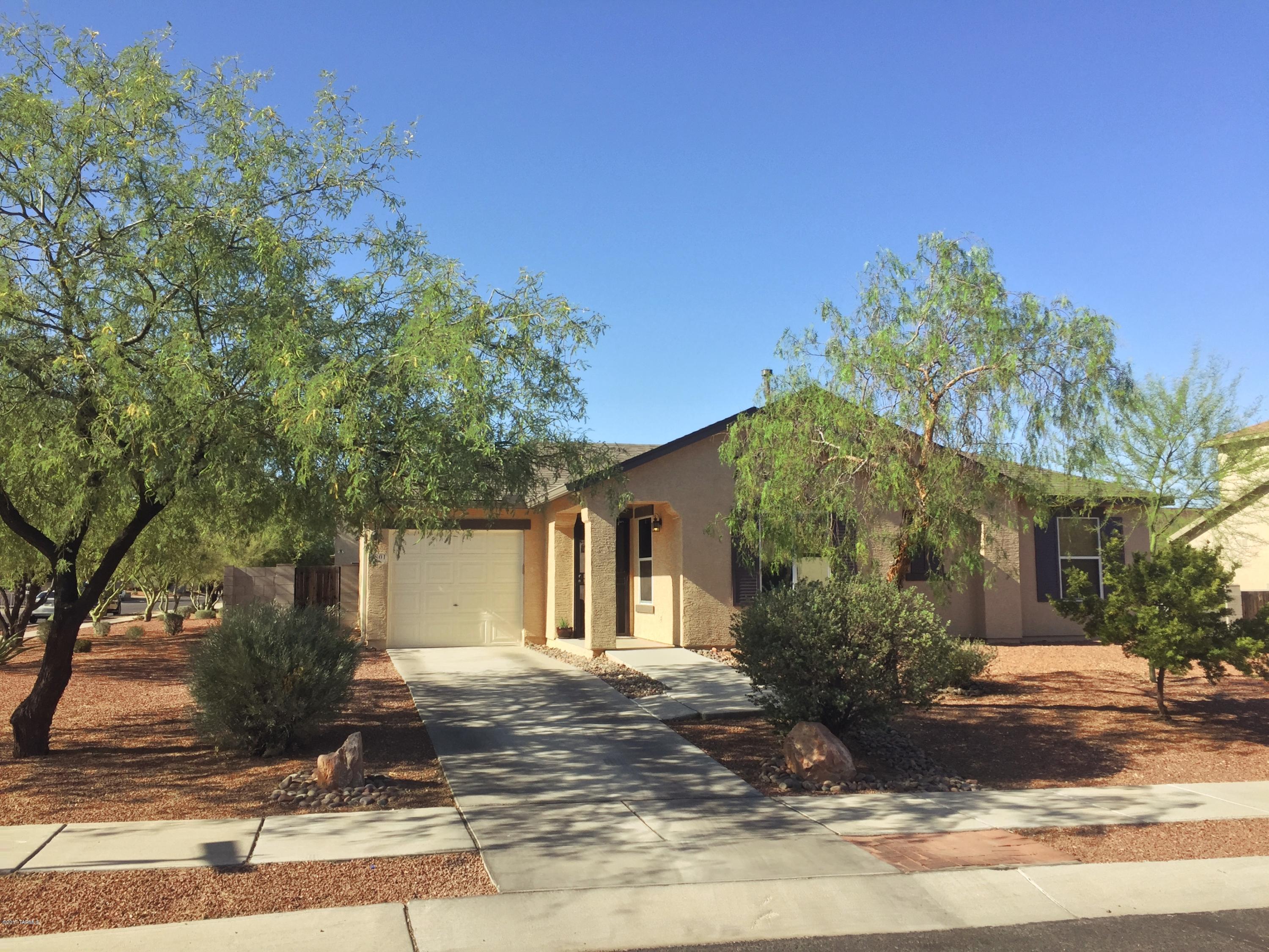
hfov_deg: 61.7
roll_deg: -0.8
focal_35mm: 29
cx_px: 634
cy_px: 476
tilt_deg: +8.3
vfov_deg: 48.2
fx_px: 1063
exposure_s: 1/1364
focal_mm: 4.15
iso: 32
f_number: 2.2
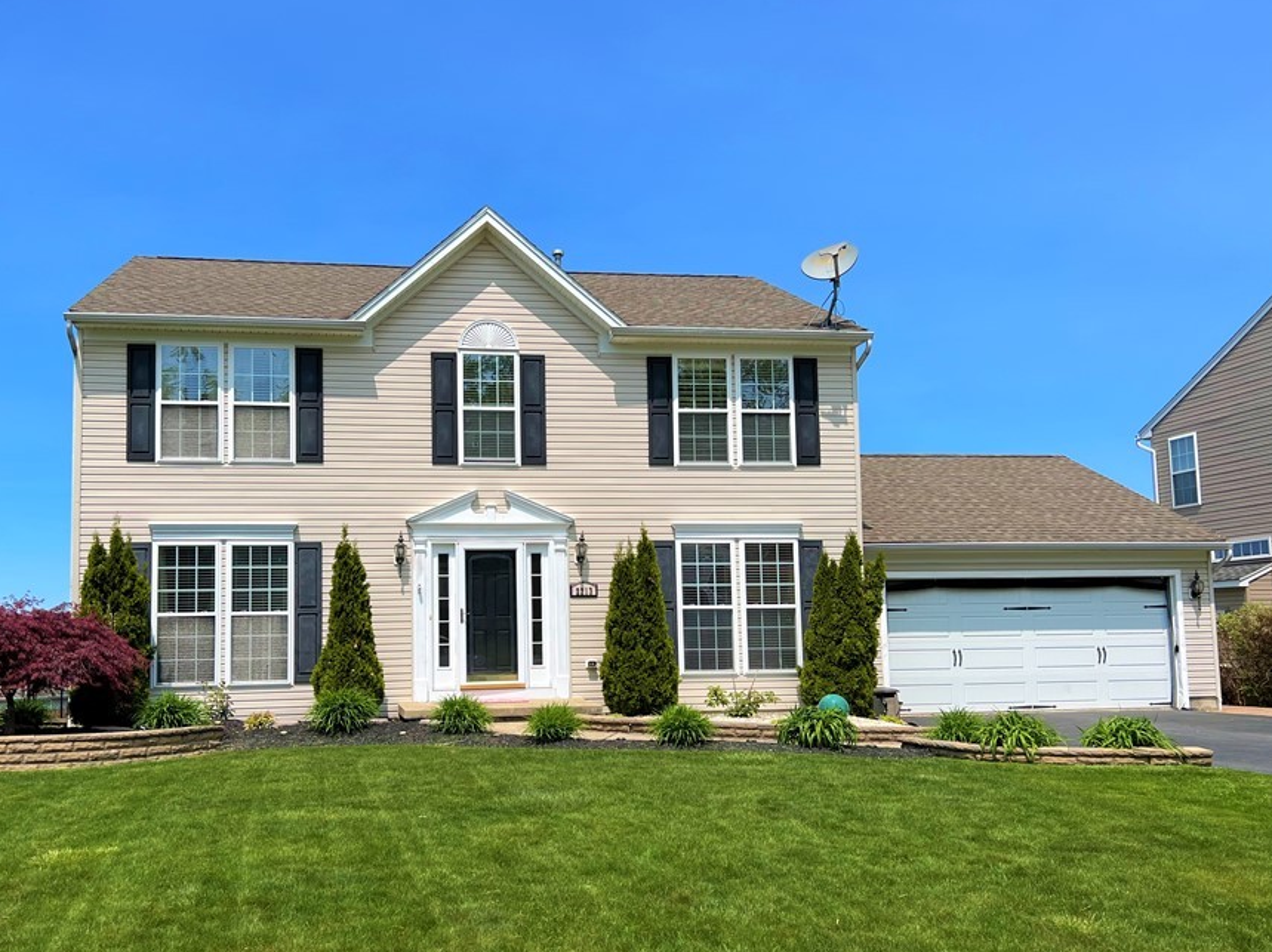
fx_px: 1138
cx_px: 535
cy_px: 534
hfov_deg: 58.1
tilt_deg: +5.5
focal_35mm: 31
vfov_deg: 45.3
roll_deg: +0.4
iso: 50
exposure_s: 1/5319
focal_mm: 5.7
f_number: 1.5
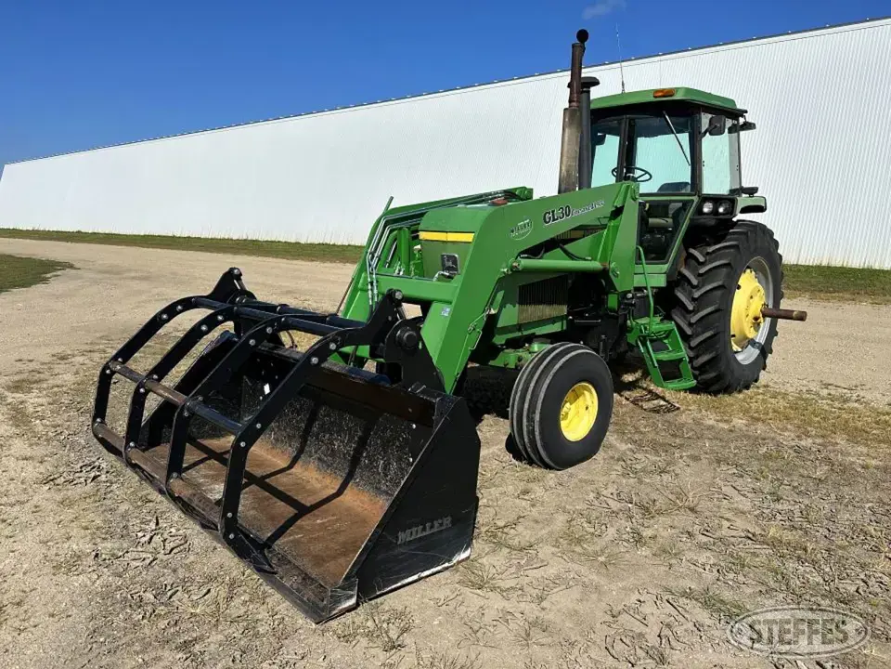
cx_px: 446
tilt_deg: -9.8
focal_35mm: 24
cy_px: 334
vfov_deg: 56.8
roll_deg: -1.2
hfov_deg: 71.6
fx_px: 618
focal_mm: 6.86
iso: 80
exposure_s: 1/8197
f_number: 1.78
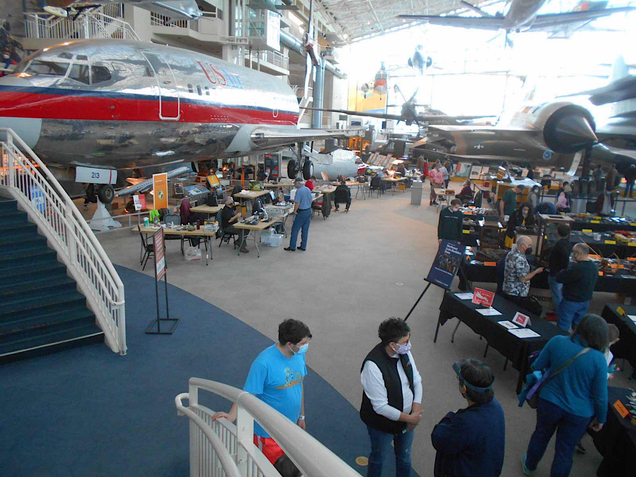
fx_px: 478
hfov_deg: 67.3
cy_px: 238
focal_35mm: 26
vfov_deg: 53.1
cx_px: 318
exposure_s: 1/30
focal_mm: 4.6
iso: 320
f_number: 3.2
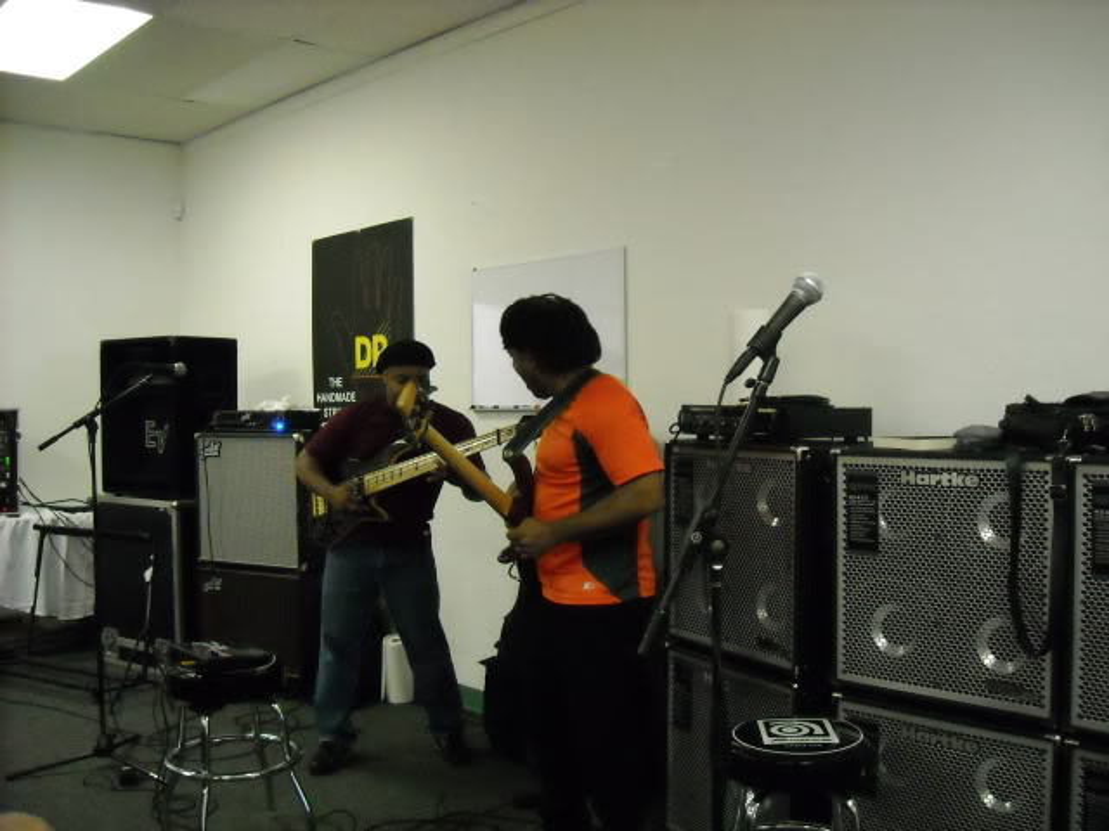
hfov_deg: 52.6
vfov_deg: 40.7
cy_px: 416
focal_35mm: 35
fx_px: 1121
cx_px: 554
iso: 800
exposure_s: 1/64
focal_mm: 5.7
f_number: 2.8
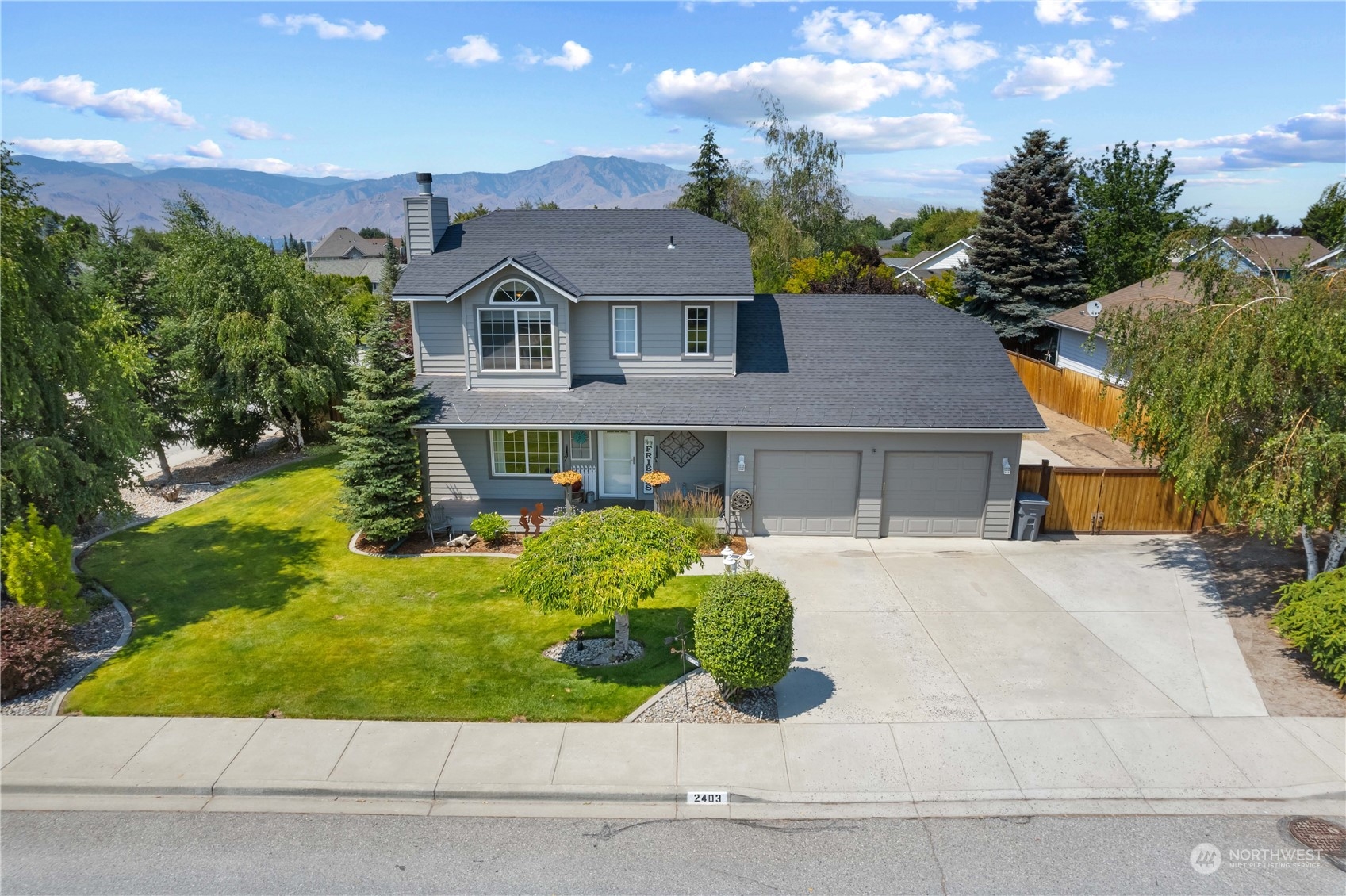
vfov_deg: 57.2
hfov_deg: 78.6
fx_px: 822
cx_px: 673
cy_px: 448
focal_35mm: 22
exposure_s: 1/2000
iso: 100
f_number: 2.8
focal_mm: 8.38
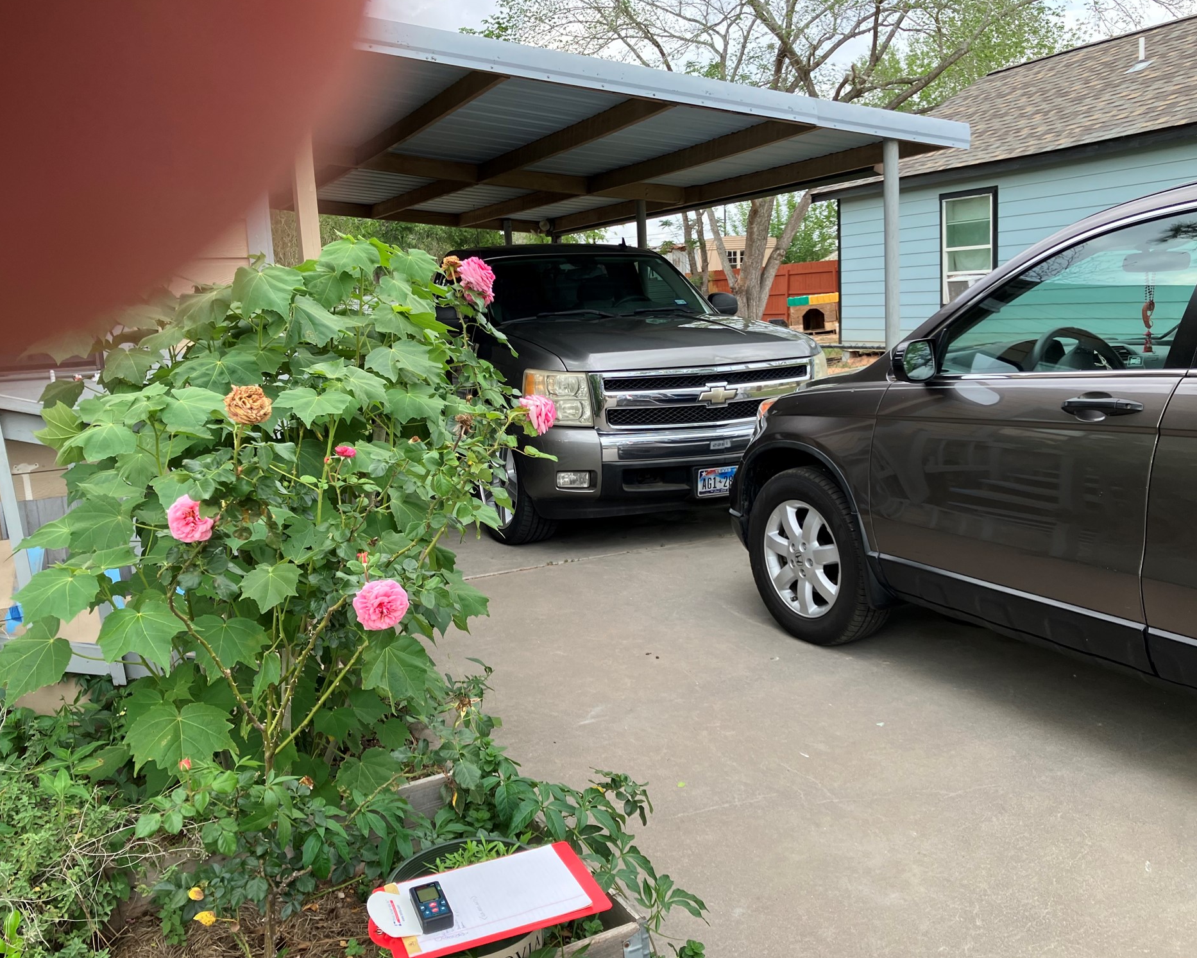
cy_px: 474
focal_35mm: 30
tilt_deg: -8.8
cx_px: 593
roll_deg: +2.5
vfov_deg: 48.5
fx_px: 1063
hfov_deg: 58.8
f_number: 1.8
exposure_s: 1/121
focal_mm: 3.99
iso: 25
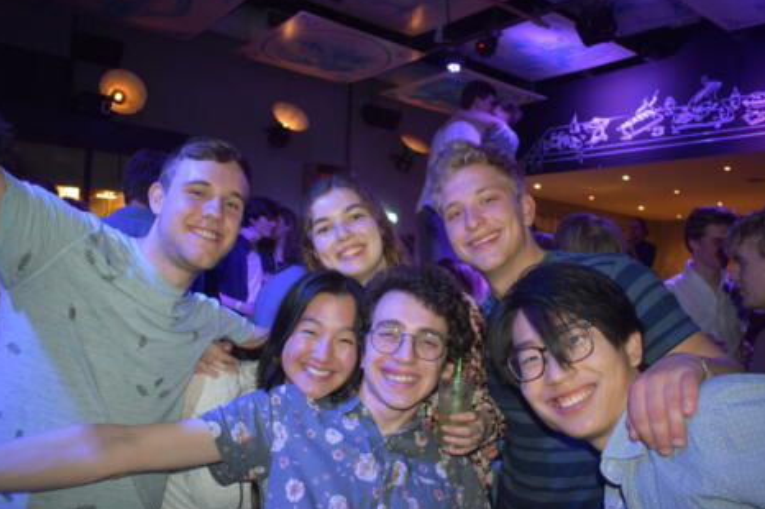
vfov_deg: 44.9
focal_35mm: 29
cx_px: 402
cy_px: 264
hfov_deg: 63.7
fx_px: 616
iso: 1600
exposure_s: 1/60
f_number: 3.5
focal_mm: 18
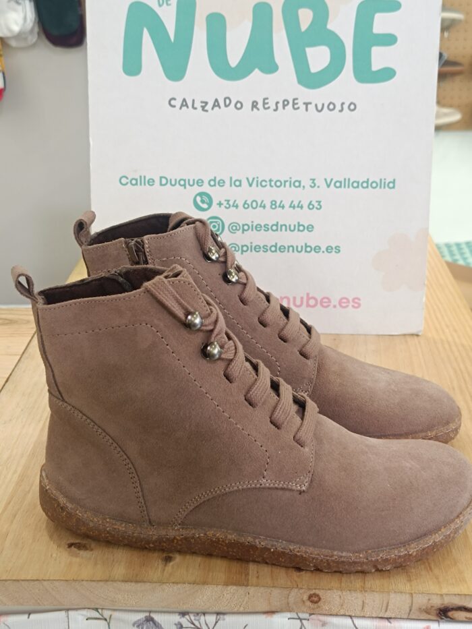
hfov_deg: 56.8
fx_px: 436
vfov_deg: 71.6
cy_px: 314
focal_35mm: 24
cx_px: 236
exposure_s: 1/50.1
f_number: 1.88
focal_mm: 5.59
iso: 363
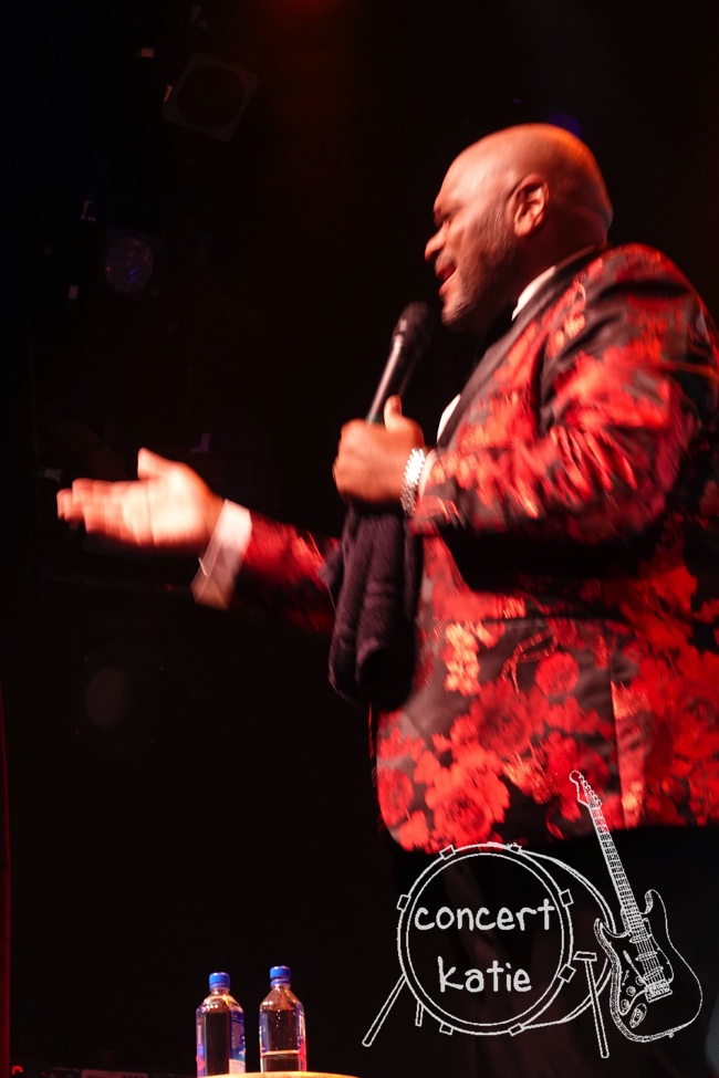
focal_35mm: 117
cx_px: 360
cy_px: 539
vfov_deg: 17.5
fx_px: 3505
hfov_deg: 11.7
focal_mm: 42.74
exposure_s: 1/20
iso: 800
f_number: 4.5
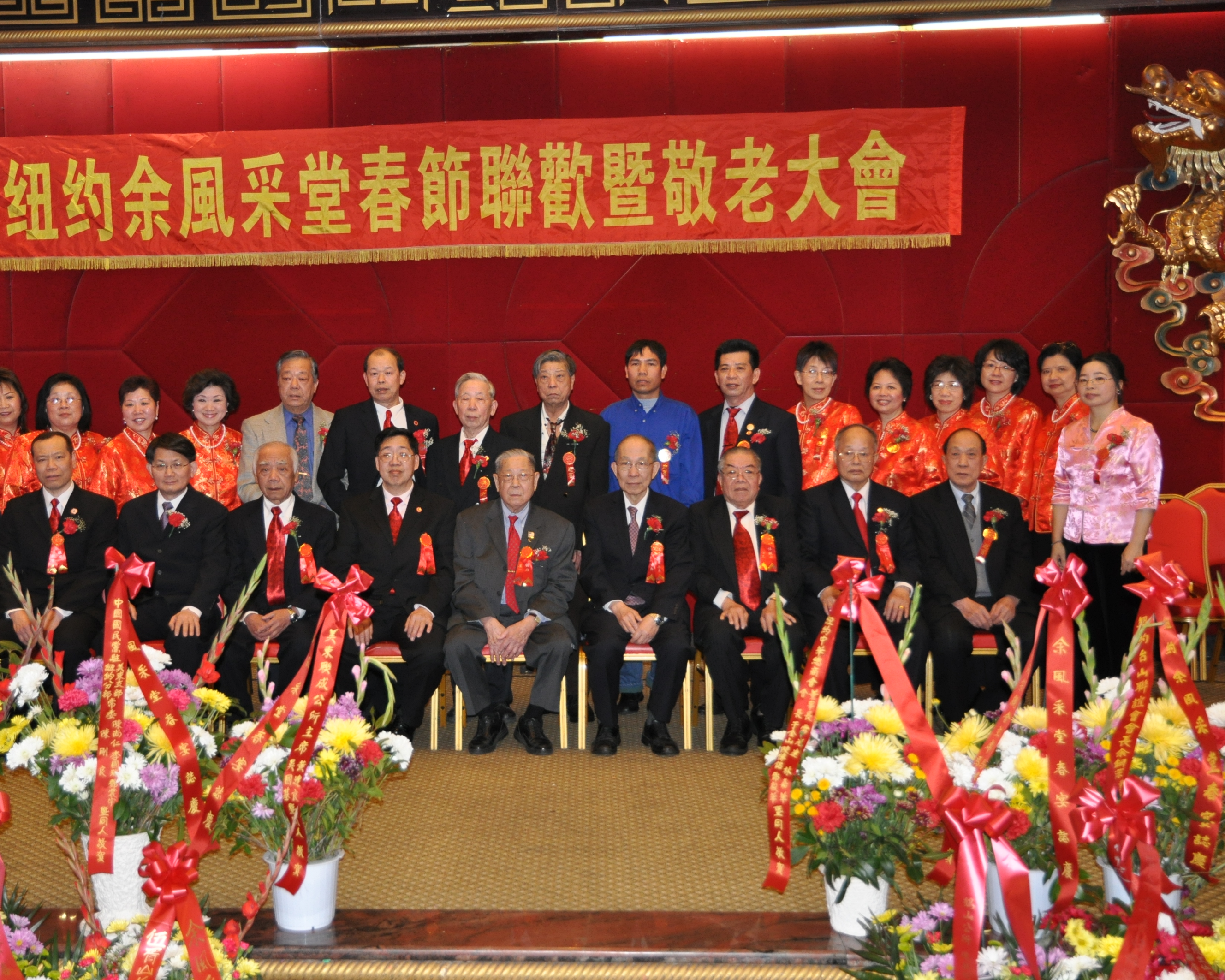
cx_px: 507
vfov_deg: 35.2
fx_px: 1543
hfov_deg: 43.1
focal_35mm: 43
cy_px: 492
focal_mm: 25
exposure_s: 1/60
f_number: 4
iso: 800
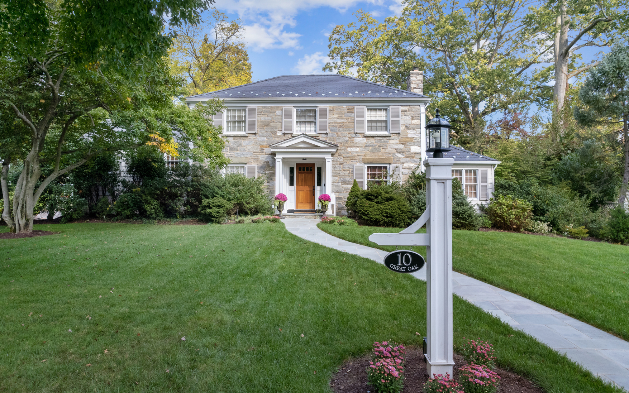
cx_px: 313
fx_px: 394
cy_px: 200
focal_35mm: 23
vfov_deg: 53.0
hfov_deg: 77.2
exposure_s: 1/640
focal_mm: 8.38
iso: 110
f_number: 2.8
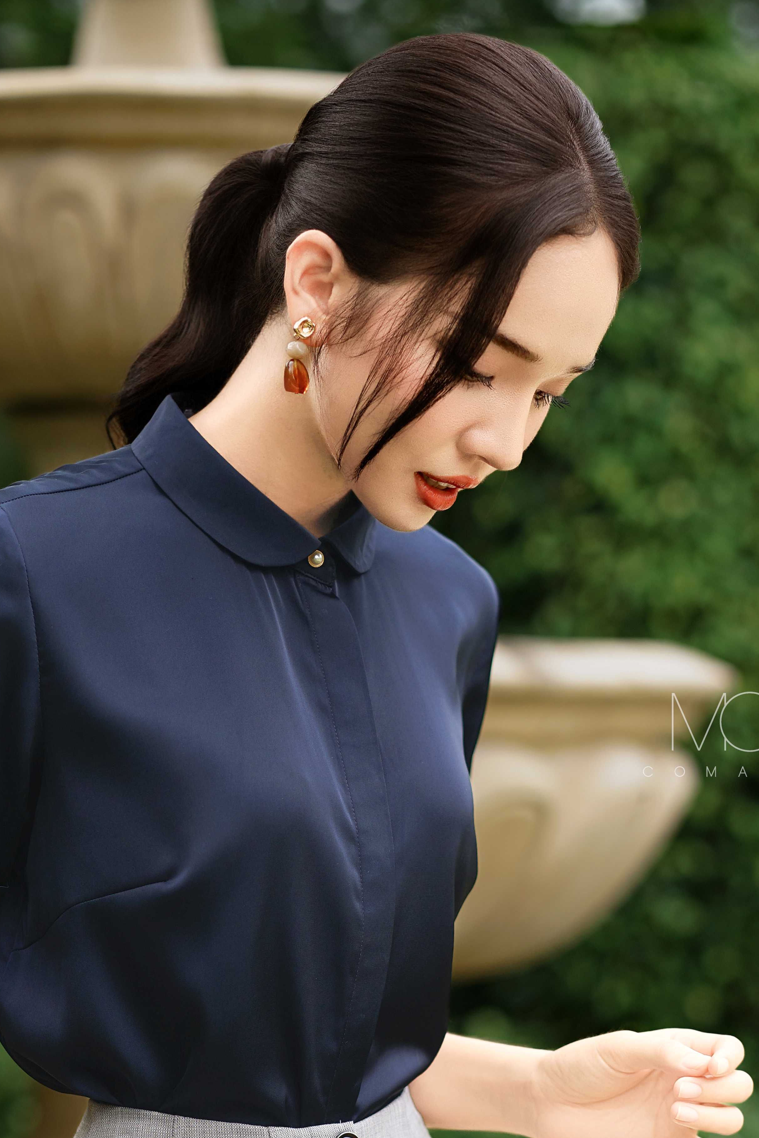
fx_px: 4458
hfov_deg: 9.7
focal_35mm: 141
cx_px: 305
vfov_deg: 14.5
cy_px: 887
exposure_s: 1/640
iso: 125
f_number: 2.8
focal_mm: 85
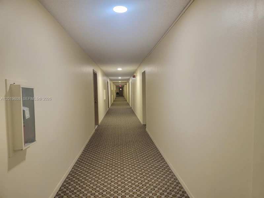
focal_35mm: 24
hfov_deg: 71.6
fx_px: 183
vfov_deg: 56.8
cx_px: 132
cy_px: 99
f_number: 1.8
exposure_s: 1/40
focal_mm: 6.7
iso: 250
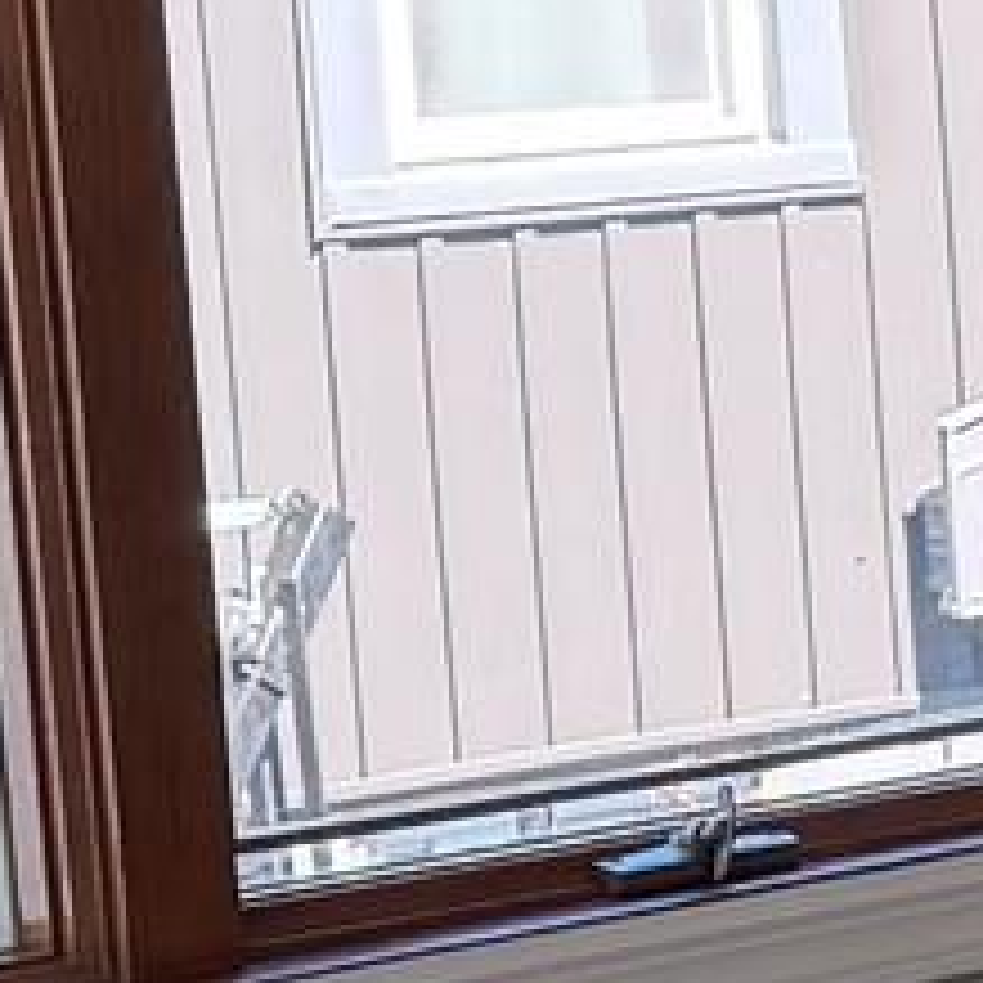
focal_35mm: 198
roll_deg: +1.7
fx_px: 6361
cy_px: 413
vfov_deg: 8.8
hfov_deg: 7.0
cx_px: 3788
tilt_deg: -6.1
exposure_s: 1/187
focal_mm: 6.76
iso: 125
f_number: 1.78
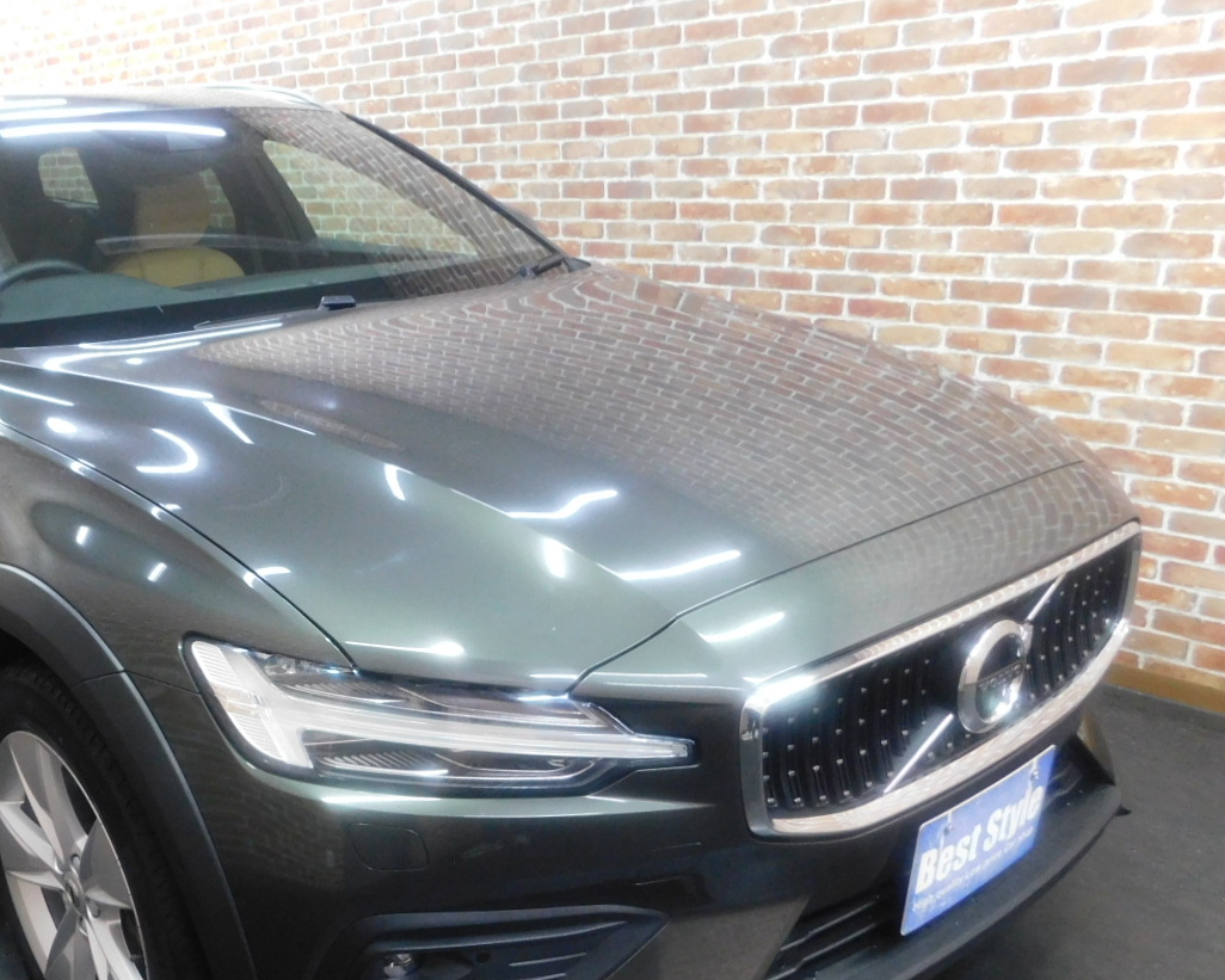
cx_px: 343
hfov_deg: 49.9
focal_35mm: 35
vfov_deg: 41.9
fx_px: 1269
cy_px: 623
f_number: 3
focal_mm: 4
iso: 400
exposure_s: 1/25
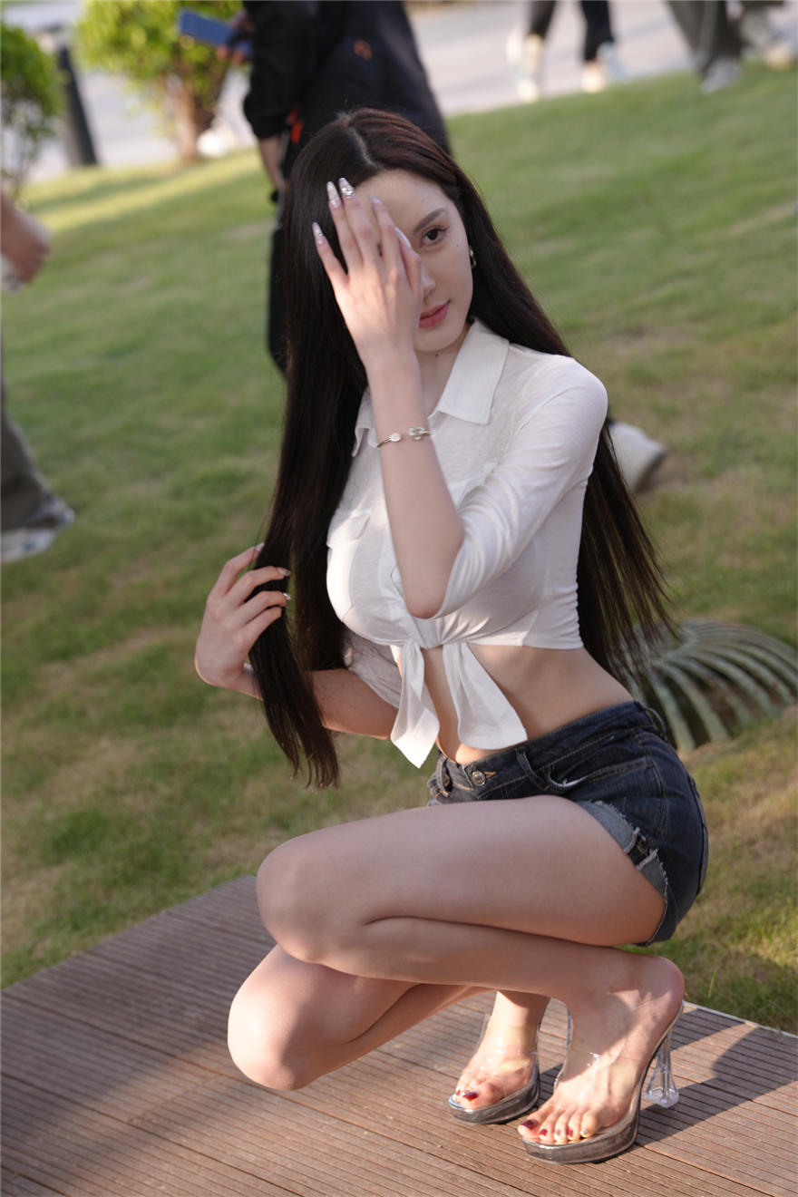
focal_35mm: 105
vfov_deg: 19.5
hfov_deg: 13.0
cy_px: 598
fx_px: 3491
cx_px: 399
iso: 100
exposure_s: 1/121
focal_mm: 105
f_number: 5
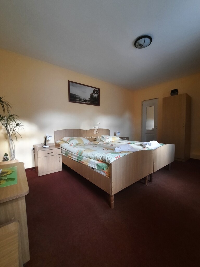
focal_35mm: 13
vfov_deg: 106.2
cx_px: 100
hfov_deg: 89.9
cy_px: 134
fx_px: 100
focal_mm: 1.74
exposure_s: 1/25
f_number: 2.2
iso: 320
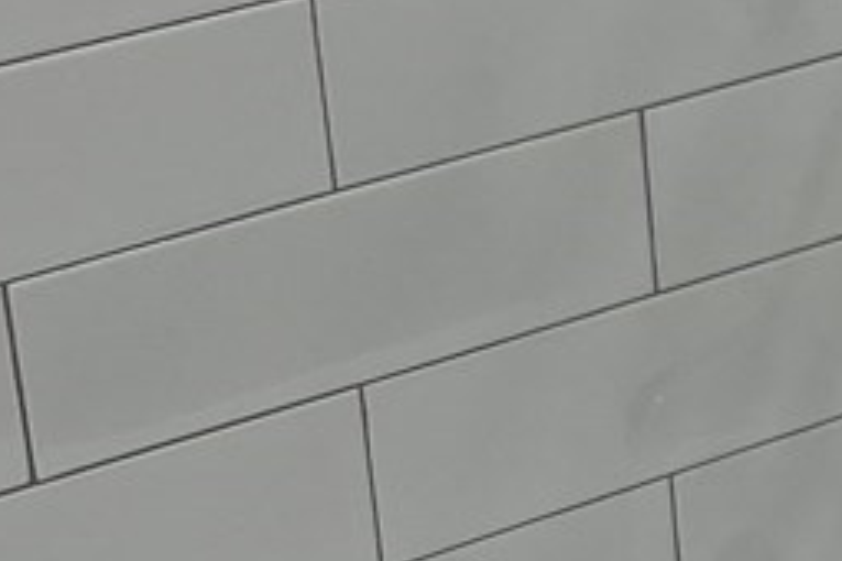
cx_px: 1565
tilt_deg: -21.5
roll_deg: +0.6
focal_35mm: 163
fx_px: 3812
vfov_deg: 8.3
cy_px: -96
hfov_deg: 11.6
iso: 50
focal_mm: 5.1
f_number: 1.6
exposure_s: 1/120
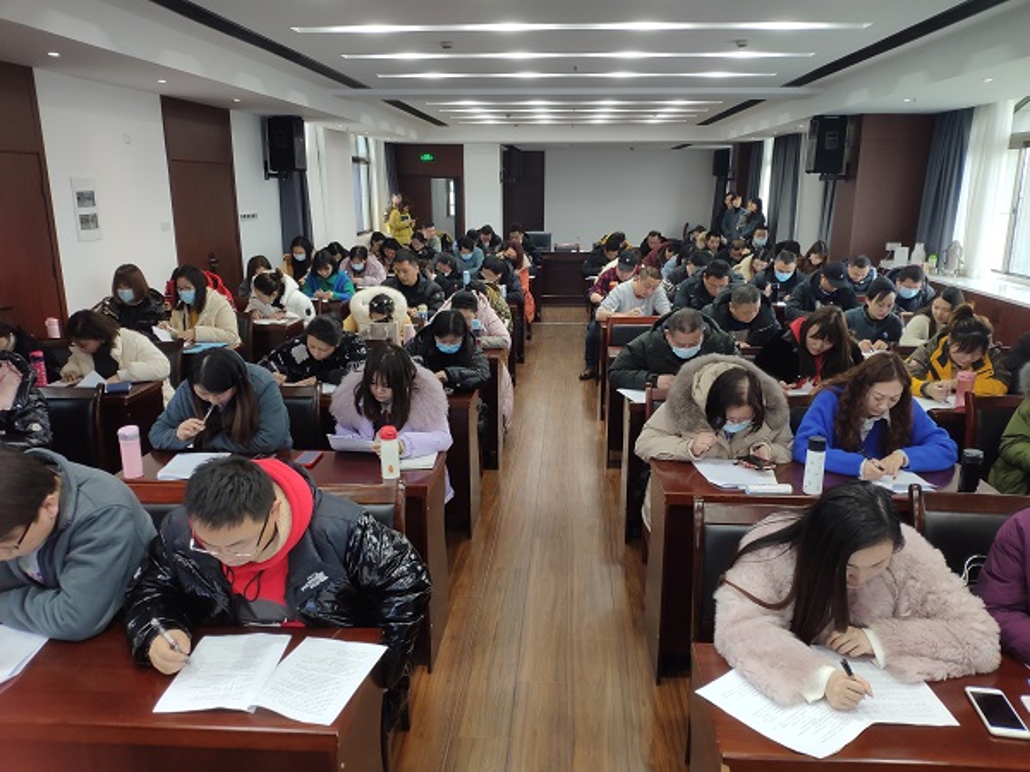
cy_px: 386
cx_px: 515
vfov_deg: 63.4
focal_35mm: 21
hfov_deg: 79.0
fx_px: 625
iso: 234
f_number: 1.8
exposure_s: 1/50
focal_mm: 4.22
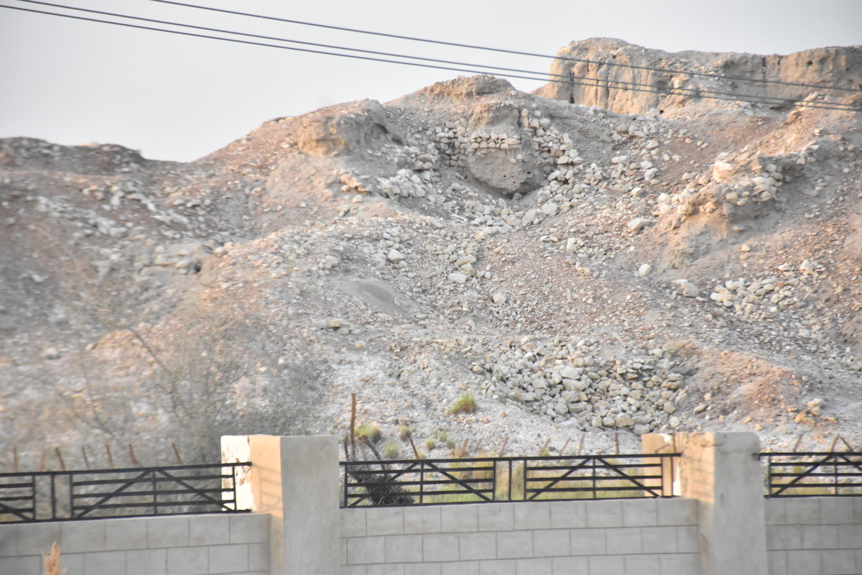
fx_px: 5028
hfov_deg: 9.8
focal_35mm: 210
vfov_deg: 6.5
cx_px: 431
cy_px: 288
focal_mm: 140
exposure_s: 1/2000
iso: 5000
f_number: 5.6
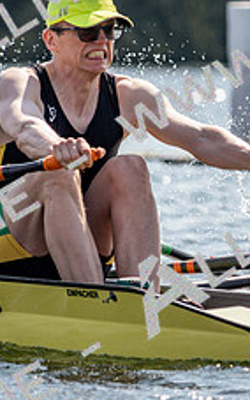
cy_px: 172
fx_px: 8258
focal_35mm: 758
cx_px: -12
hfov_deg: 1.7
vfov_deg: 2.8
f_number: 5.6
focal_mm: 291
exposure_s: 1/1600
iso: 200
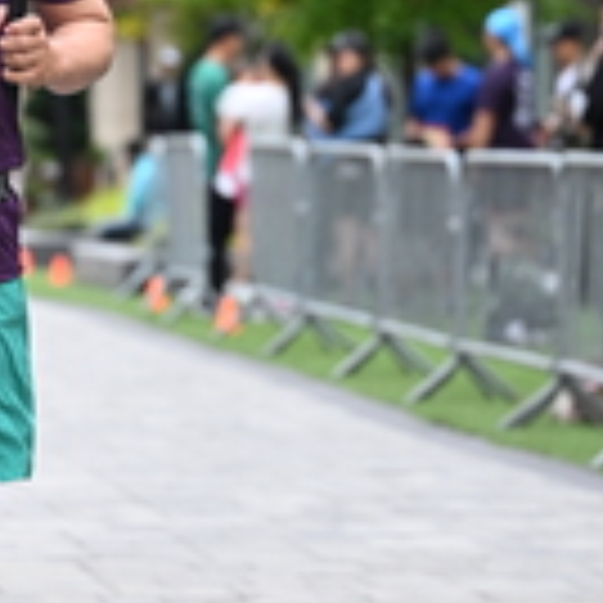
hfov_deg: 6.0
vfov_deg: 6.0
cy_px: -54
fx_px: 5696
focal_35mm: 289
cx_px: -83
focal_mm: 83
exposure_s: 1/2500
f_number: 2.8
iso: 640
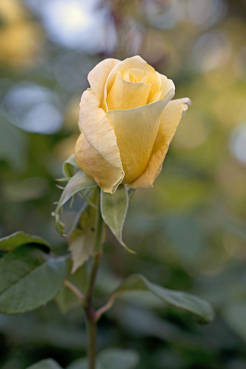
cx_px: 123
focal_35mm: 112
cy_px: 184
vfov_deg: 18.3
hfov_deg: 12.2
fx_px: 1148
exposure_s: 1/160
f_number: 4
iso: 125
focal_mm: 75
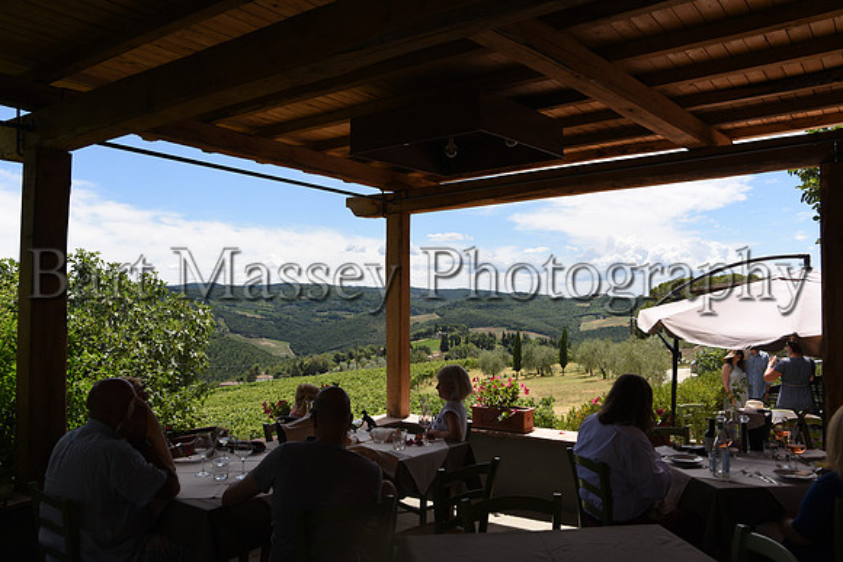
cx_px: 422
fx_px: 656
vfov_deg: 46.4
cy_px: 281
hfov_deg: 65.5
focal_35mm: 28
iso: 64
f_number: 6.3
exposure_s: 1/250
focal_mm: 28
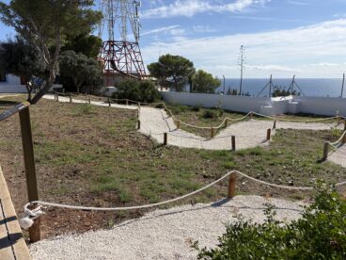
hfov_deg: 67.3
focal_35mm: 26
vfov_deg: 53.1
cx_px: 173
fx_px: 260
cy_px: 130
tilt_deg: -11.3
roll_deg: +1.6
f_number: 1.6
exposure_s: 1/5348
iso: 50
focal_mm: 5.96
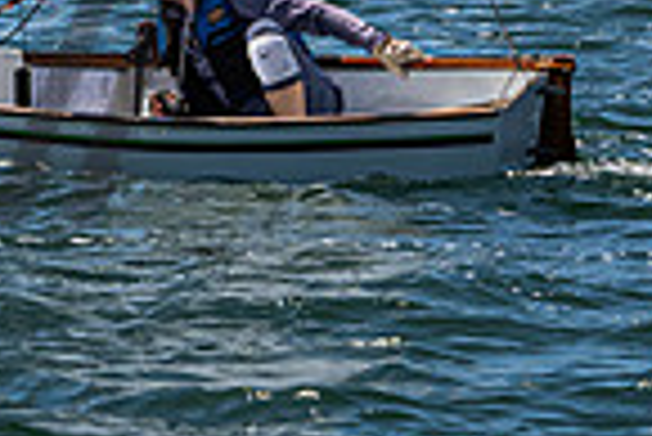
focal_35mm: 450
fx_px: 8158
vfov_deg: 3.0
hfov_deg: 4.6
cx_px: -158
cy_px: -646
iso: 250
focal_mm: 83
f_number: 16
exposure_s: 1/500
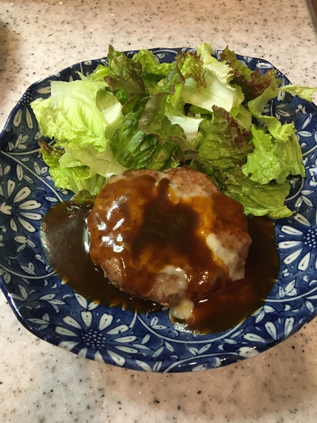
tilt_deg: -61.9
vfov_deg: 61.7
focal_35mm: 29
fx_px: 354
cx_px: 158
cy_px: 212
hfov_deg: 48.2
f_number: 2.2
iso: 200
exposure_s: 1/24
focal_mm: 4.15
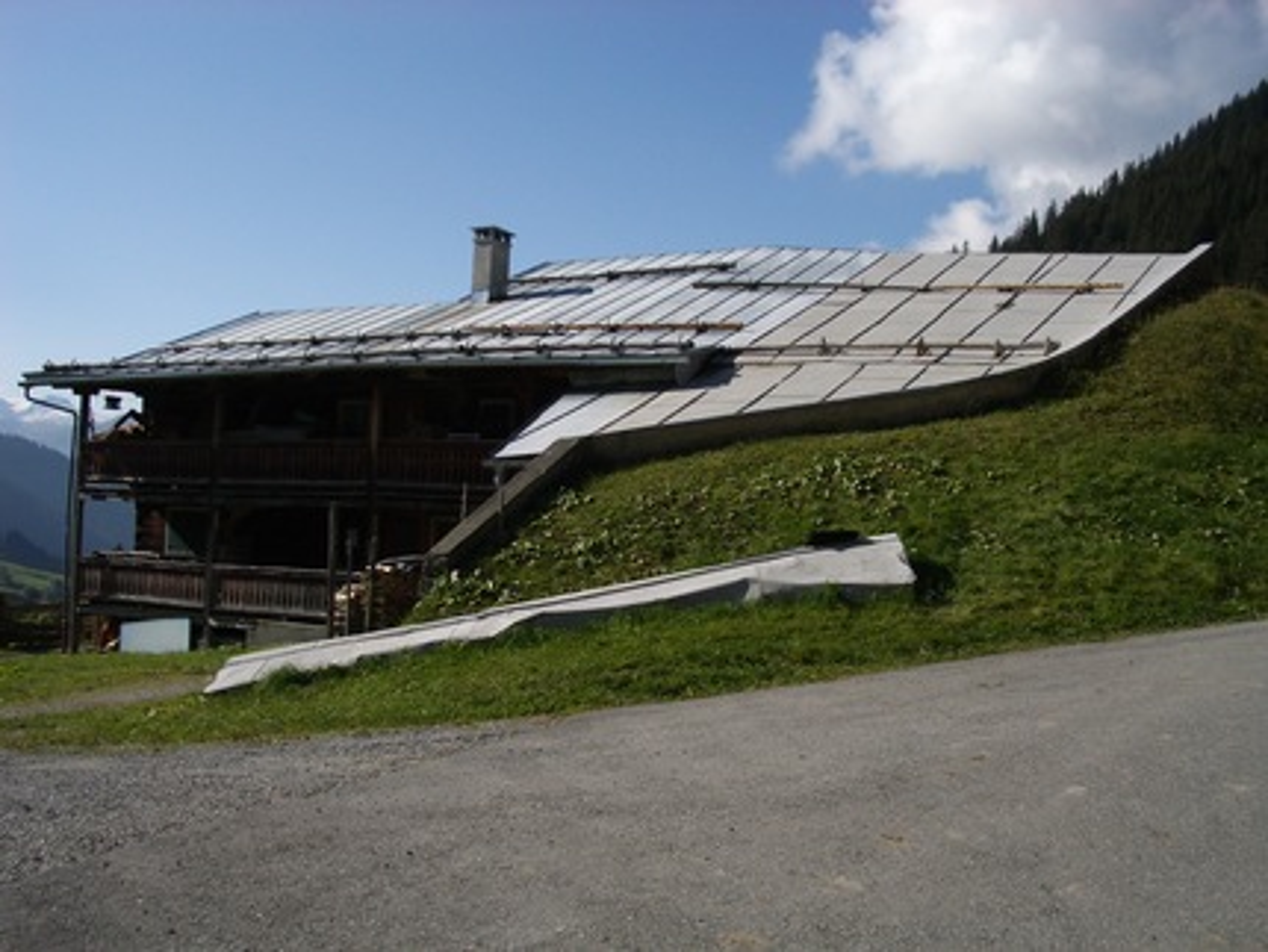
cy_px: 476
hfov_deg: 52.6
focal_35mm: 35
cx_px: 634
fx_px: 1283
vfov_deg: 40.7
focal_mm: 5.8
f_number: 4.3
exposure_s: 1/640
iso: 80
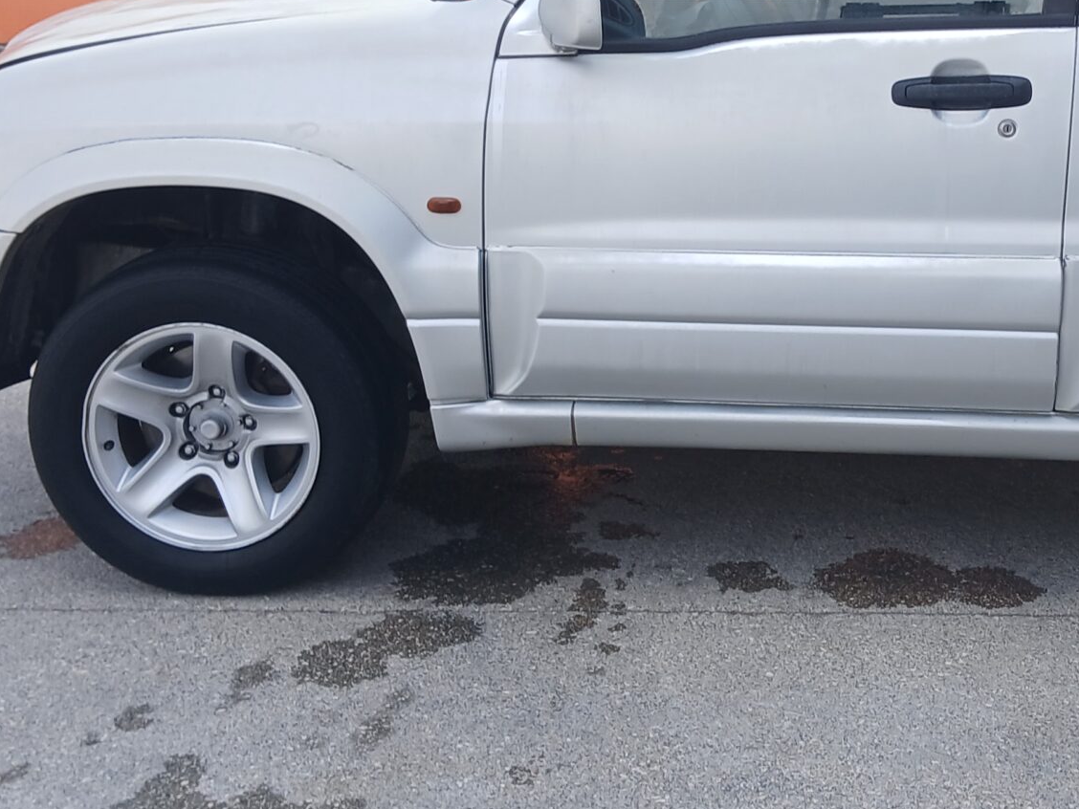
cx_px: 838
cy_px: 218
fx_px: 1839
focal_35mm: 59
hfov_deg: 32.0
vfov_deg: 24.6
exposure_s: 1/146
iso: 20
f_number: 1.8
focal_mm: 3.98
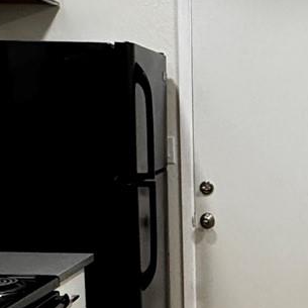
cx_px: 307
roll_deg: +0.0
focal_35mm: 83
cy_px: 305
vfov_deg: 20.3
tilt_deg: -12.6
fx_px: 836
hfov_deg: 20.2
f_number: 2.2
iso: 250
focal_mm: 2.22
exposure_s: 1/120
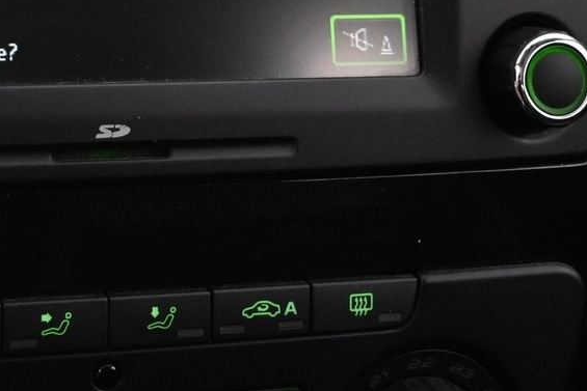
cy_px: -142
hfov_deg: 22.5
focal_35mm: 88
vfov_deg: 14.7
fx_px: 1438
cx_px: 59
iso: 5000
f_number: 3.8
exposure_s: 1/30
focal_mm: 20.5
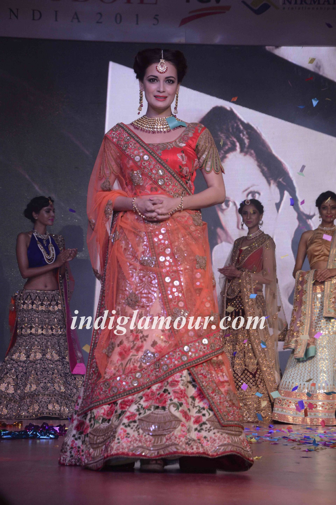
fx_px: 2209
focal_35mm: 158
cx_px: 168
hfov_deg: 8.7
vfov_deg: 13.1
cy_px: 252
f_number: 8
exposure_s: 1/200
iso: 800
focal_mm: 105
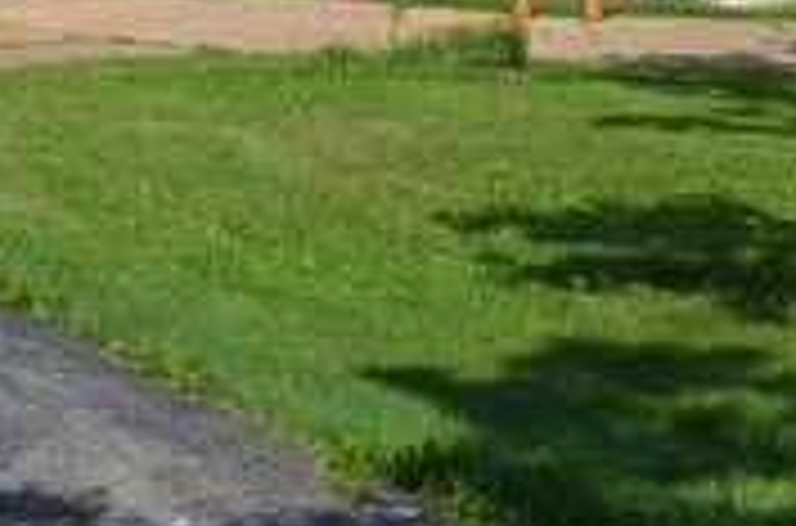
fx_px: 1720
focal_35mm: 78
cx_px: 171
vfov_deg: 16.3
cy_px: -196
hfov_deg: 25.6
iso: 100
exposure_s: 1/250
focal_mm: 18
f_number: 8
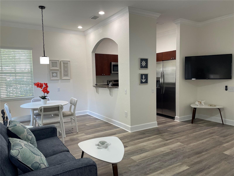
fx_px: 176
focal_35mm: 26
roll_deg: +1.1
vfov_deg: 53.1
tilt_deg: -3.6
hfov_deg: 67.3
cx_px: 117
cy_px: 88
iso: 100
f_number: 1.6
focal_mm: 4.2
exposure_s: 1/120
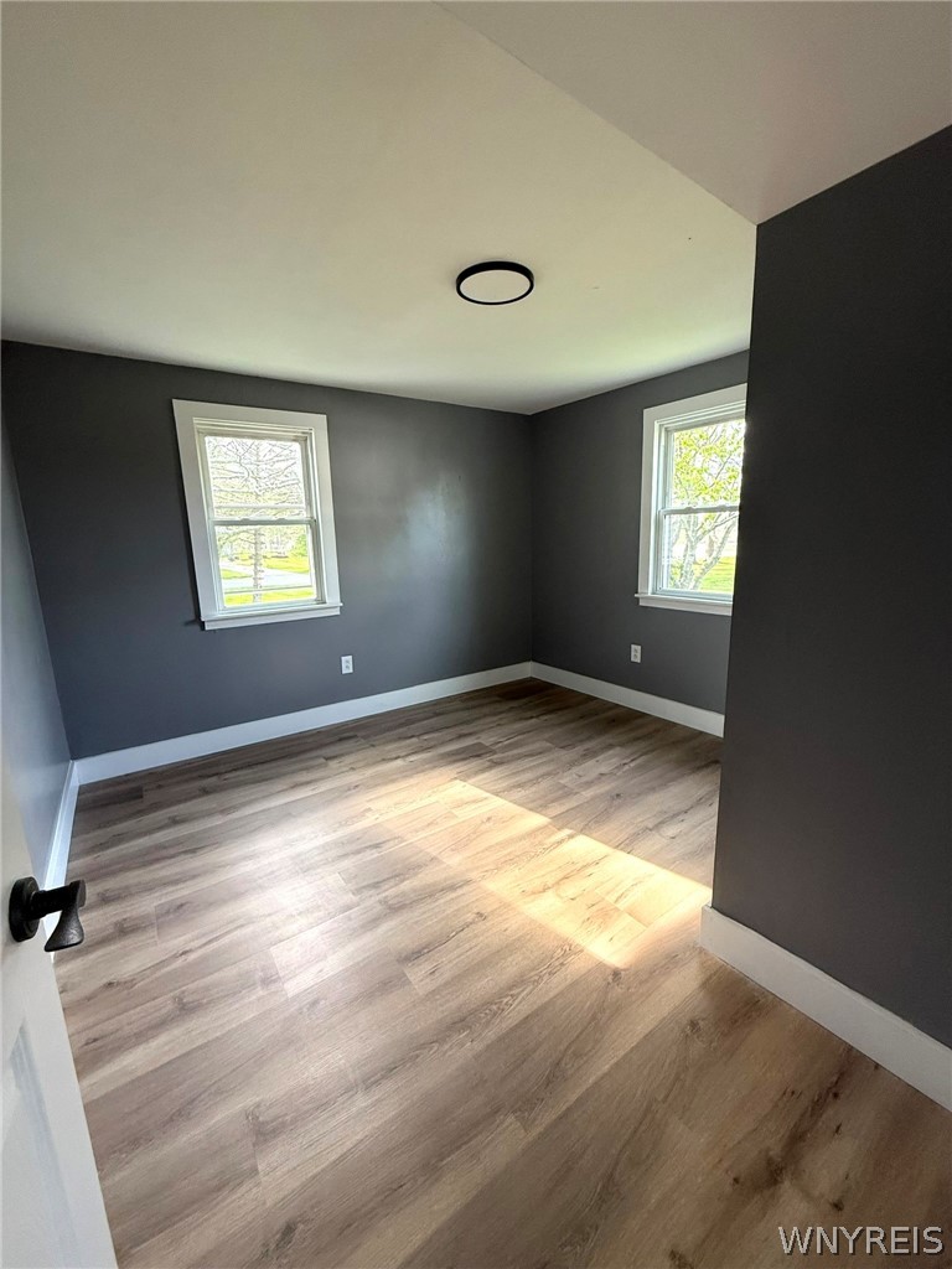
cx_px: 476
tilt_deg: -10.1
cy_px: 634
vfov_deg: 102.1
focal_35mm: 14
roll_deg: +1.7
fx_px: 513
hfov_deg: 85.7
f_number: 2.2
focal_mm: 2.22
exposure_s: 1/99
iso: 250
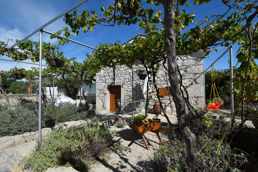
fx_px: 107
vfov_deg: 77.3
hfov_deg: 100.4
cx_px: 129
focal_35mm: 15
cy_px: 86
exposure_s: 1/400
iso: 200
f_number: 10
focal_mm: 10
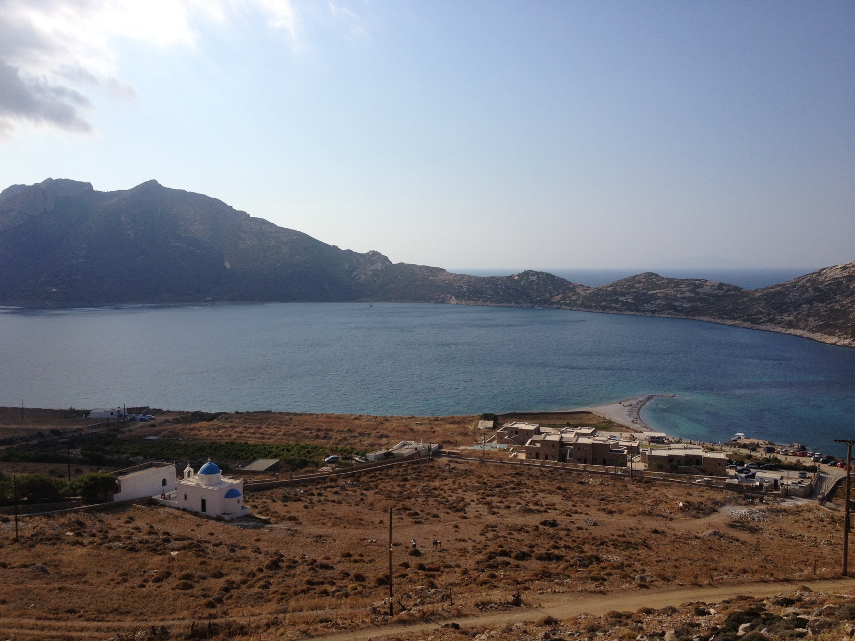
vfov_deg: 40.7
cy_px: 320
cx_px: 428
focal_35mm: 35
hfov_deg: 52.6
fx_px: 864
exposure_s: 1/3067
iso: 50
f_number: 2.4
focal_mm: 4.28
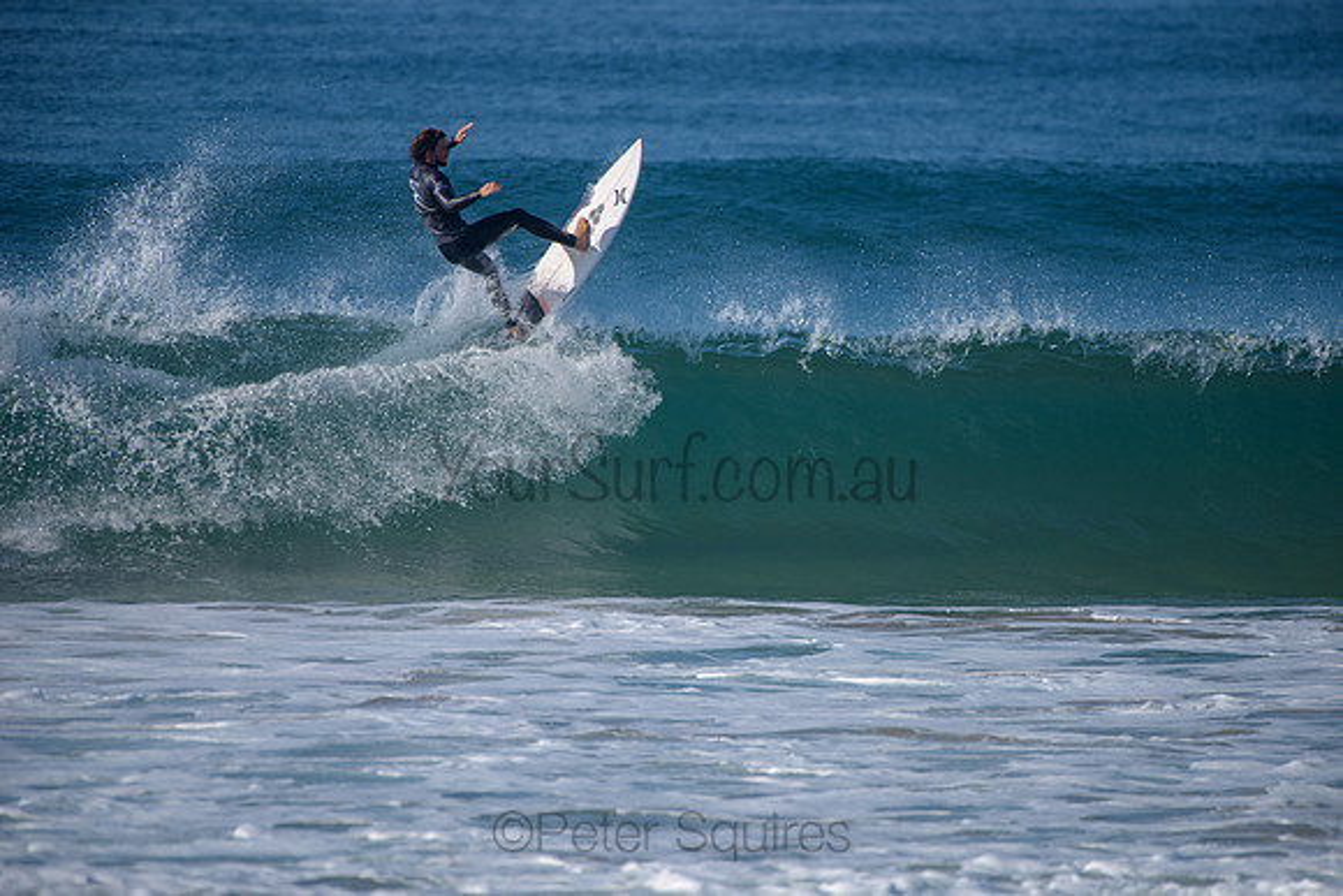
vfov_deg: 2.8
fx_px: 18656
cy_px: 448
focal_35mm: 500
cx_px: 672
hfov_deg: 4.1
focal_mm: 500
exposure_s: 1/2000
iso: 200
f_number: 5.6
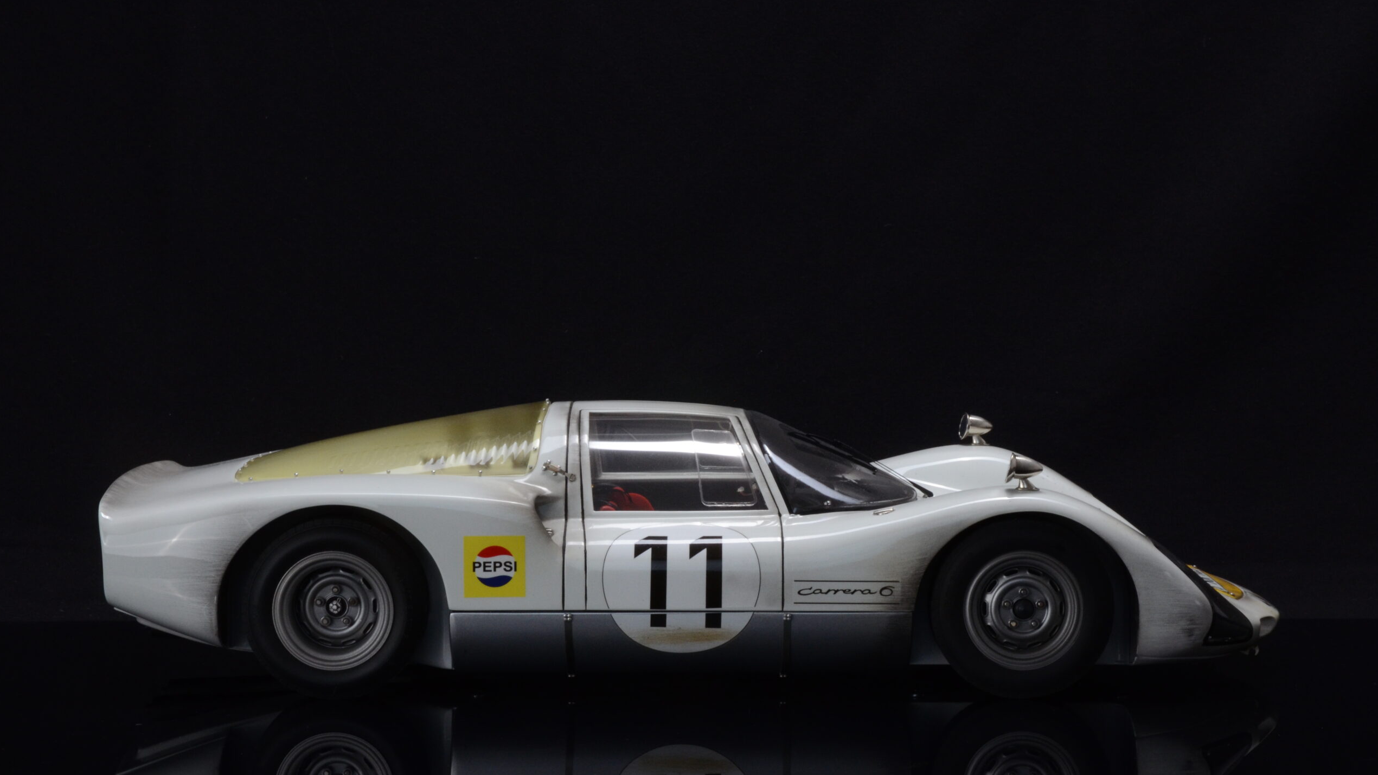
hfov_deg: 26.9
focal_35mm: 79
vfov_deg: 15.3
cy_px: 414
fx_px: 2886
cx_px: 690
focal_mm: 50
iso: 800
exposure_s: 1/25
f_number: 20
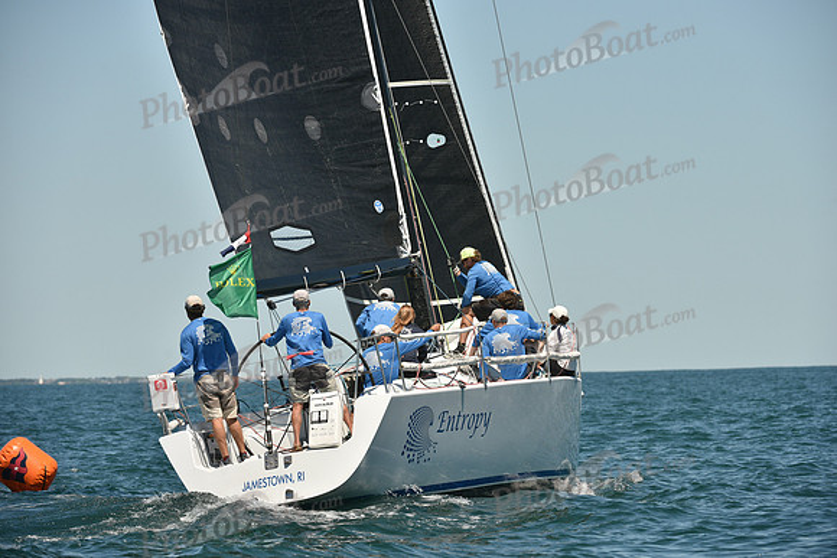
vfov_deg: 6.2
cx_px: 418
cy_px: 279
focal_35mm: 220
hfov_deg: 9.4
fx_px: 5116
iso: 250
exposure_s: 1/1250
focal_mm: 220
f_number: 7.1
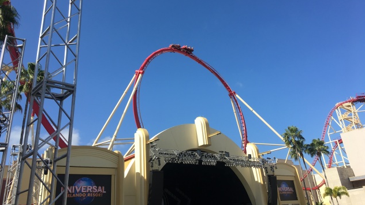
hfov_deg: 61.0
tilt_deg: +28.0
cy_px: 67
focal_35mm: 32
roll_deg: +6.7
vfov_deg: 36.2
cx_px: 184
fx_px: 310
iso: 25
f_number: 2.2
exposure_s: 1/1241
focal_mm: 4.15
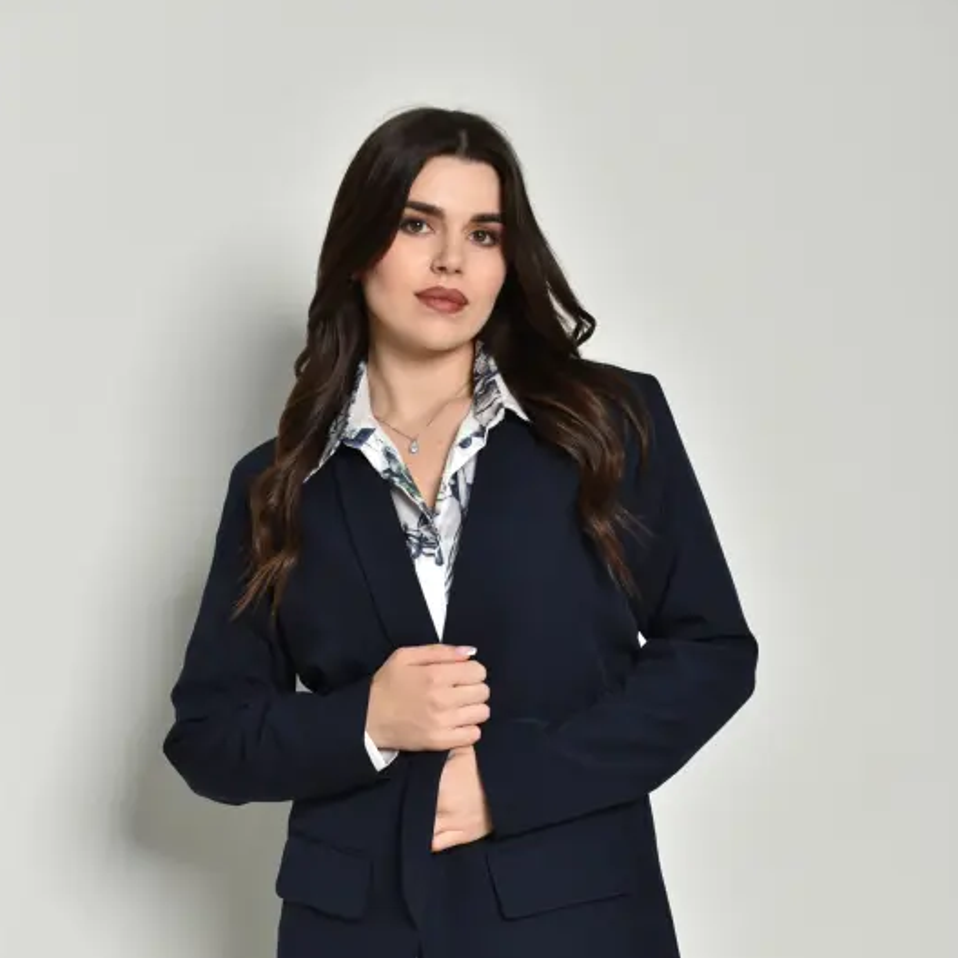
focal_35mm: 68
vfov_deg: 25.2
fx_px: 2118
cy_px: 695
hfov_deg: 25.5
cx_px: 475
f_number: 4
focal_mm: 35
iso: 160
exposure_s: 1/160
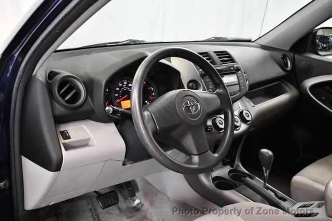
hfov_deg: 49.6
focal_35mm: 39
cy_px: 110
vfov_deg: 34.2
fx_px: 359
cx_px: 166
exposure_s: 1/100
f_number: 4
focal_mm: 26
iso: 3200
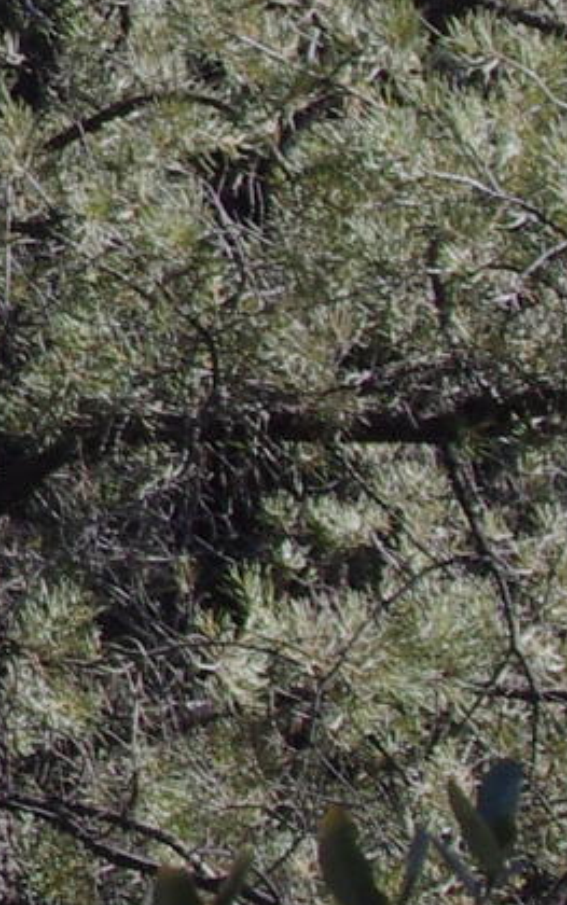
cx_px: -2520
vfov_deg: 6.8
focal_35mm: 305
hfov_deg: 3.8
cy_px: -497
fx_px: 7531
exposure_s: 1/160
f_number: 10
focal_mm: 28
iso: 640
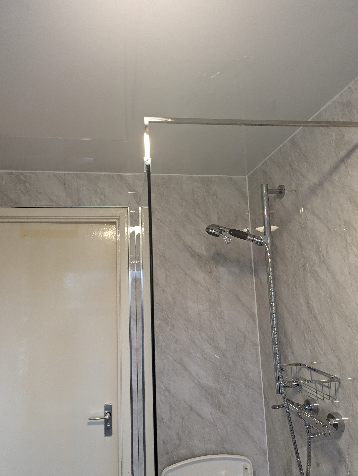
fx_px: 330
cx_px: 179
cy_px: 238
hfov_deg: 56.9
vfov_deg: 71.5
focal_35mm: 24
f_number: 1.85
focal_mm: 6.81
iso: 367
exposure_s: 1/100
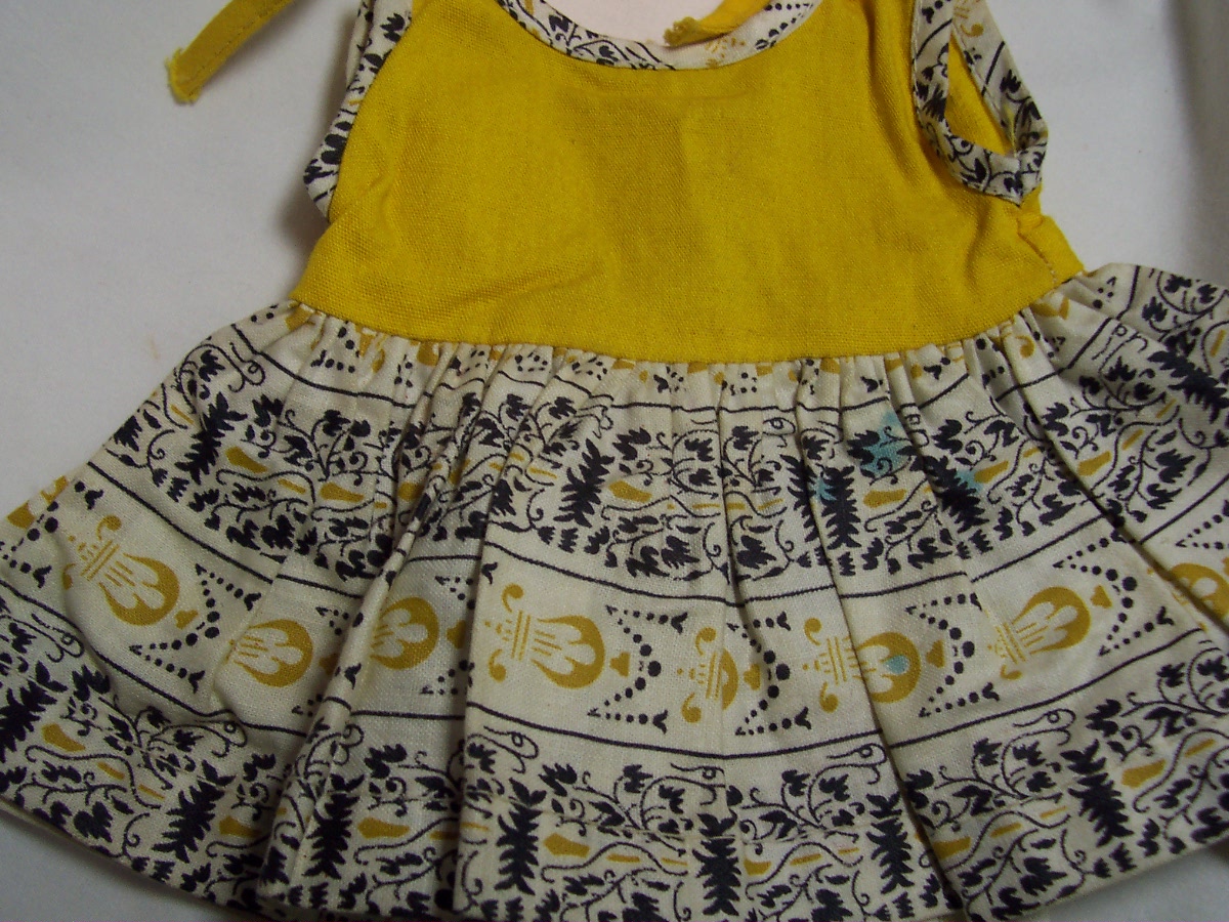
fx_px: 1314
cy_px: 461
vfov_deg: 38.7
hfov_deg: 50.1
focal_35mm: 37
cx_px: 614
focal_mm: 5.6
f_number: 2.8
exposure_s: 1/90
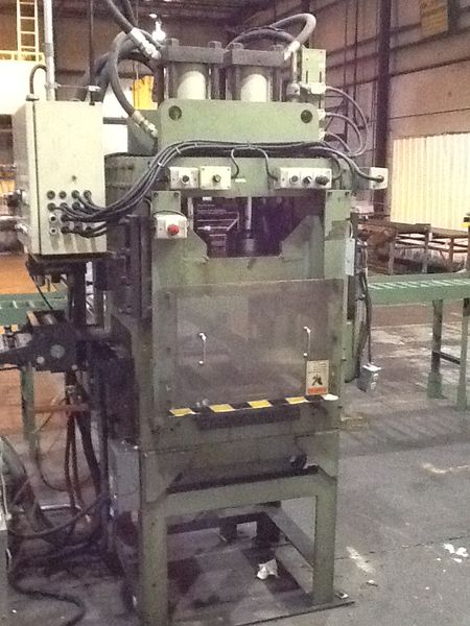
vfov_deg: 42.9
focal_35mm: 44
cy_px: 313
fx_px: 797
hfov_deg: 32.9
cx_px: 235
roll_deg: -0.5
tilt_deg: -12.6
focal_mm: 2.03
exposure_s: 1/15
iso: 640
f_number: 2.4
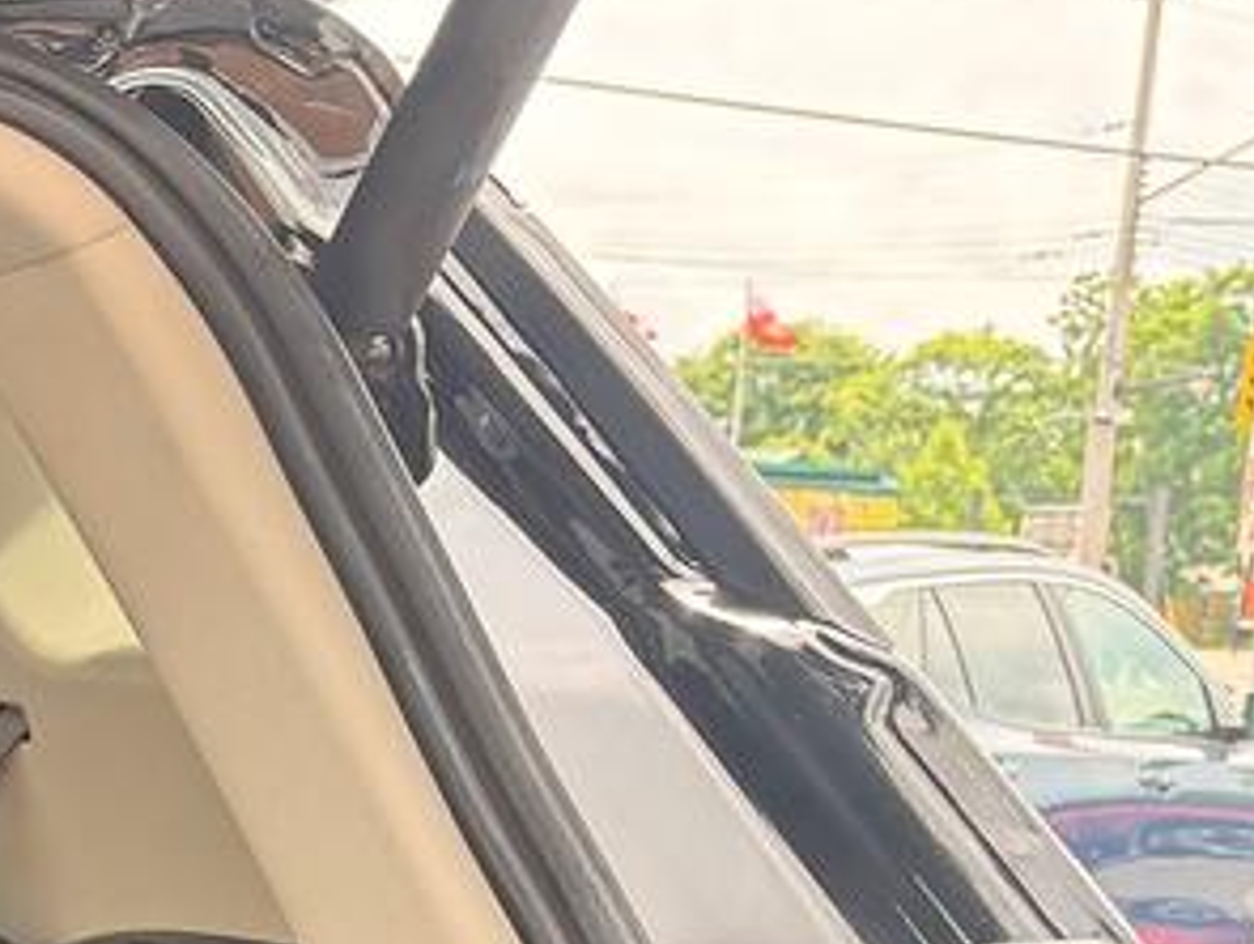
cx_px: -1314
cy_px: 1195
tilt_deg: -8.6
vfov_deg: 13.8
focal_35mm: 104
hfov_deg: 15.0
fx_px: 3772
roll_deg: -1.3
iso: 100
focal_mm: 6.76
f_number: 1.78
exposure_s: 1/426
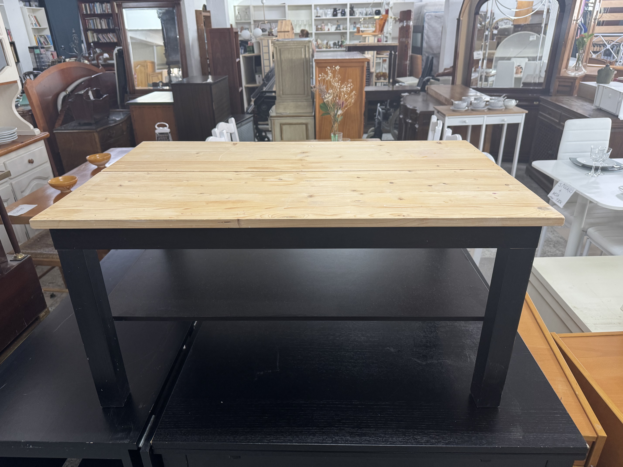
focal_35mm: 24
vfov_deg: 56.8
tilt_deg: -25.2
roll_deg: +1.4
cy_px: 234
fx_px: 432
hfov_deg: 71.6
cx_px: 312
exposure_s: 1/50
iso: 160
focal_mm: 6.76
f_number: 1.78
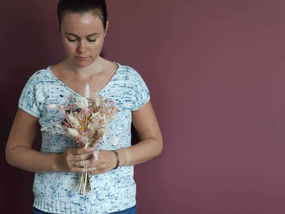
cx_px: 146
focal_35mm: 42
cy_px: 109
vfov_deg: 34.3
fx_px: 346
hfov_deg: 44.8
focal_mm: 8.16
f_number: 2
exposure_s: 1/33
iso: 2784
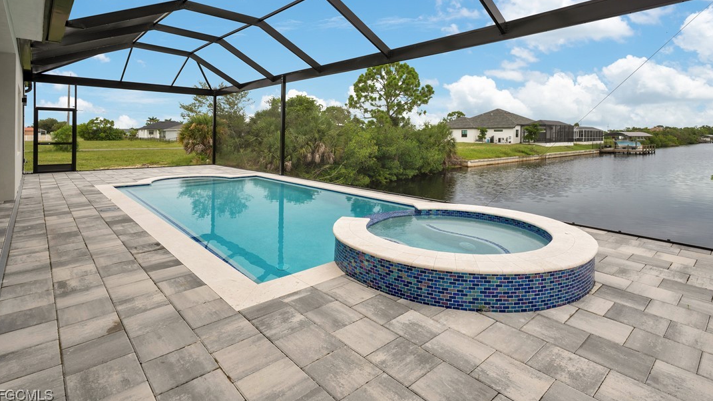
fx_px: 321
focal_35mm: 17
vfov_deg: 63.5
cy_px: 168
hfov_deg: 95.9
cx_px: 355
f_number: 8
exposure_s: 1/125
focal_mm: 16
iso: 100
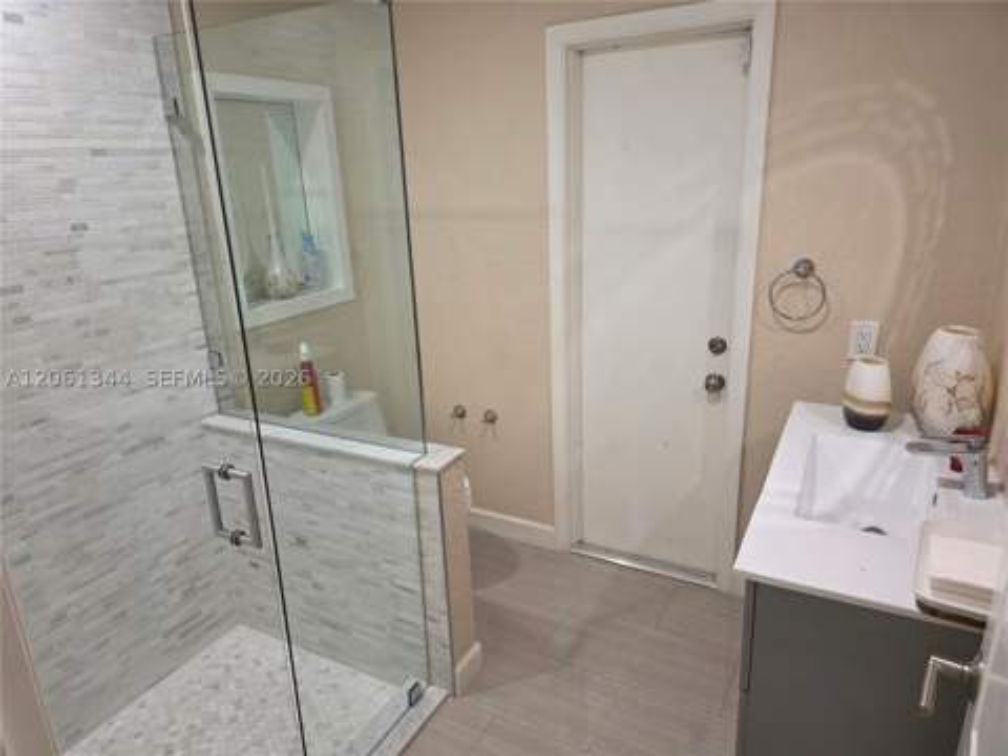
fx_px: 670
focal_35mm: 23
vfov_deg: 58.9
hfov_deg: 73.9
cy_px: 378
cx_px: 504
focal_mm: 6.3
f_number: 1.7
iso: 320
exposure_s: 1/120
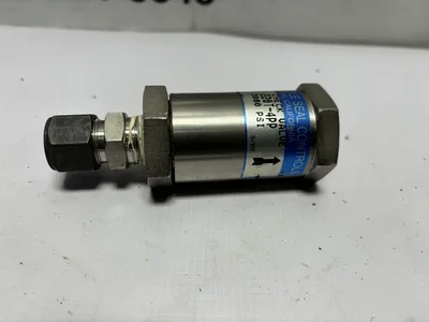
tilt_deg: -42.0
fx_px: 322
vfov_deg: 53.1
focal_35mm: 26
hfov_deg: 67.3
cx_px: 214
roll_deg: -5.3
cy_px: 161
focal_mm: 5.96
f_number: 1.6
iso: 50
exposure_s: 1/517
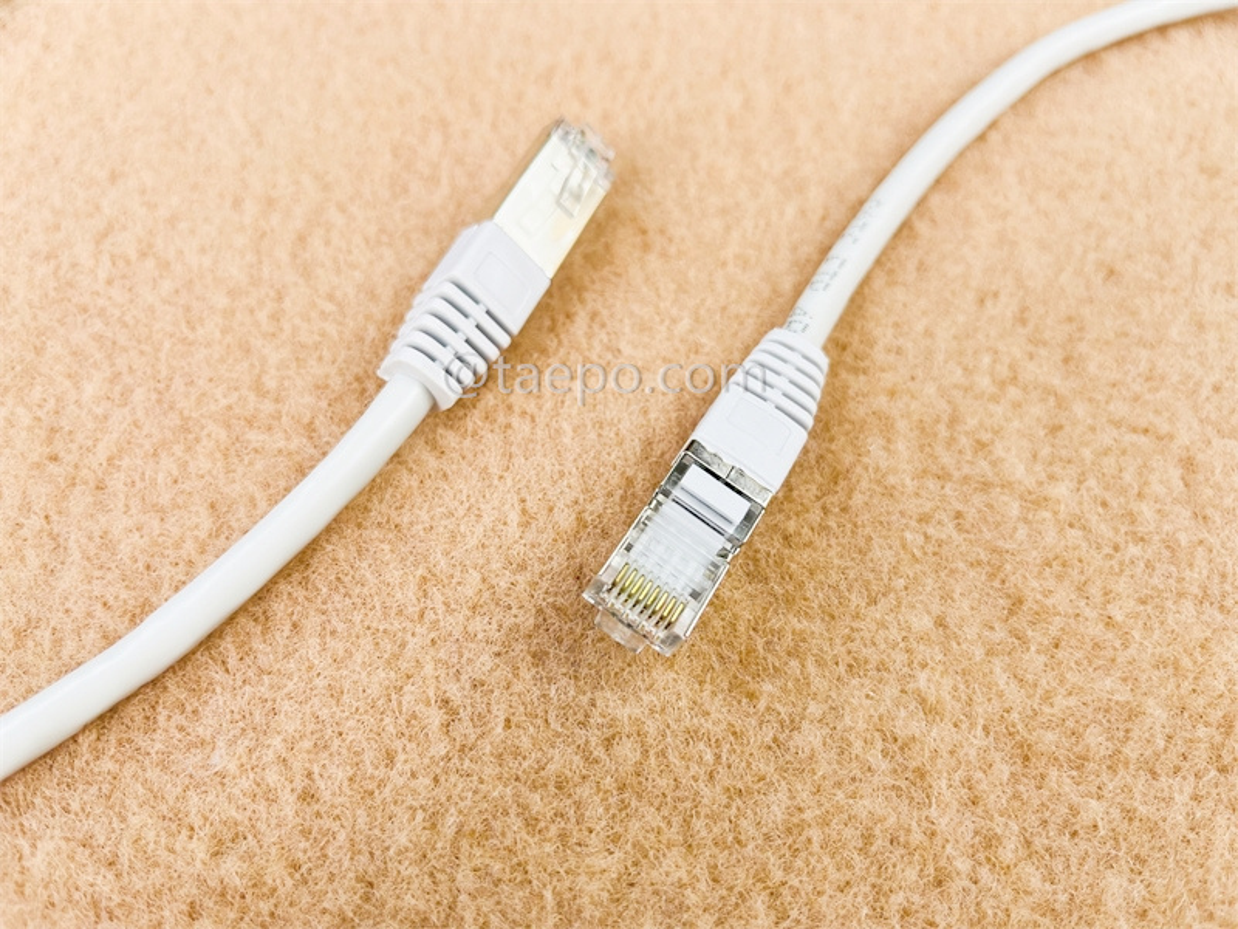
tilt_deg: -57.0
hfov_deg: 67.3
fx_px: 930
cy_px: 464
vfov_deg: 53.1
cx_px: 619
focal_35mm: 26
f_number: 1.6
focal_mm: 5.1
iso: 32
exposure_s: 1/134
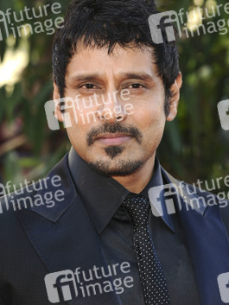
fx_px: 1728
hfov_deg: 7.6
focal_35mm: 196
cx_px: 114
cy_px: 153
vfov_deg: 10.1
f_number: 5.6
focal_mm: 120
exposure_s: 1/250
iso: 400
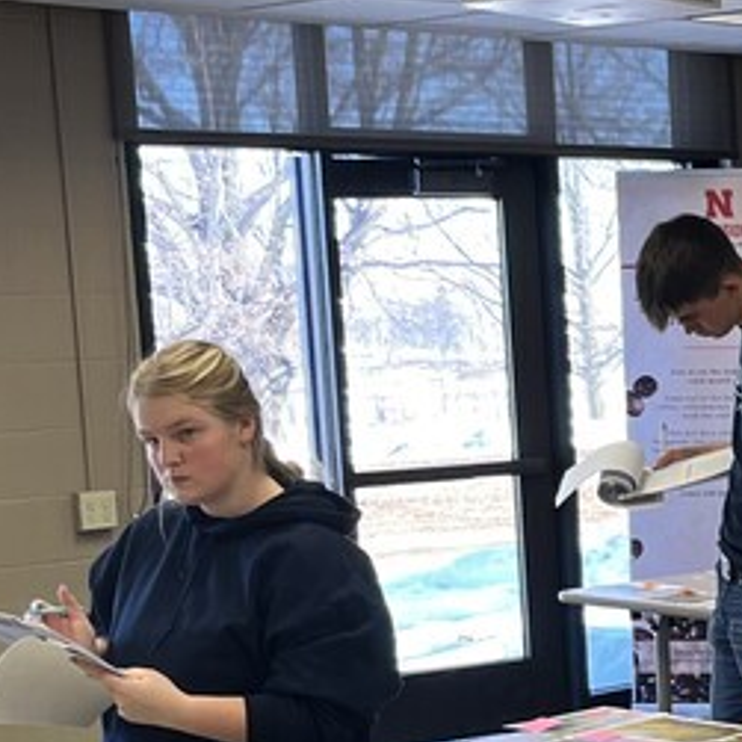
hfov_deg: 16.1
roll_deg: +2.3
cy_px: 656
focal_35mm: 100
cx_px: 1073
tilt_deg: -6.0
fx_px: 2425
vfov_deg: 17.2
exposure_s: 1/120
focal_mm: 5.1
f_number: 1.6
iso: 80
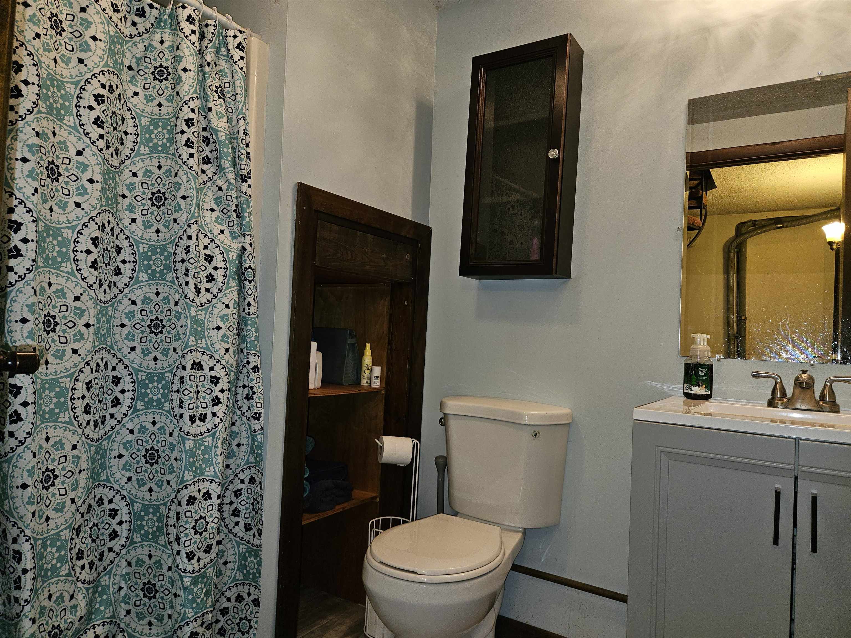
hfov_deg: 73.9
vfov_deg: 58.9
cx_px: 426
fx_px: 565
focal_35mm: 23
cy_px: 319
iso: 100
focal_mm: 5.4
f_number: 1.8
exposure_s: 1/24
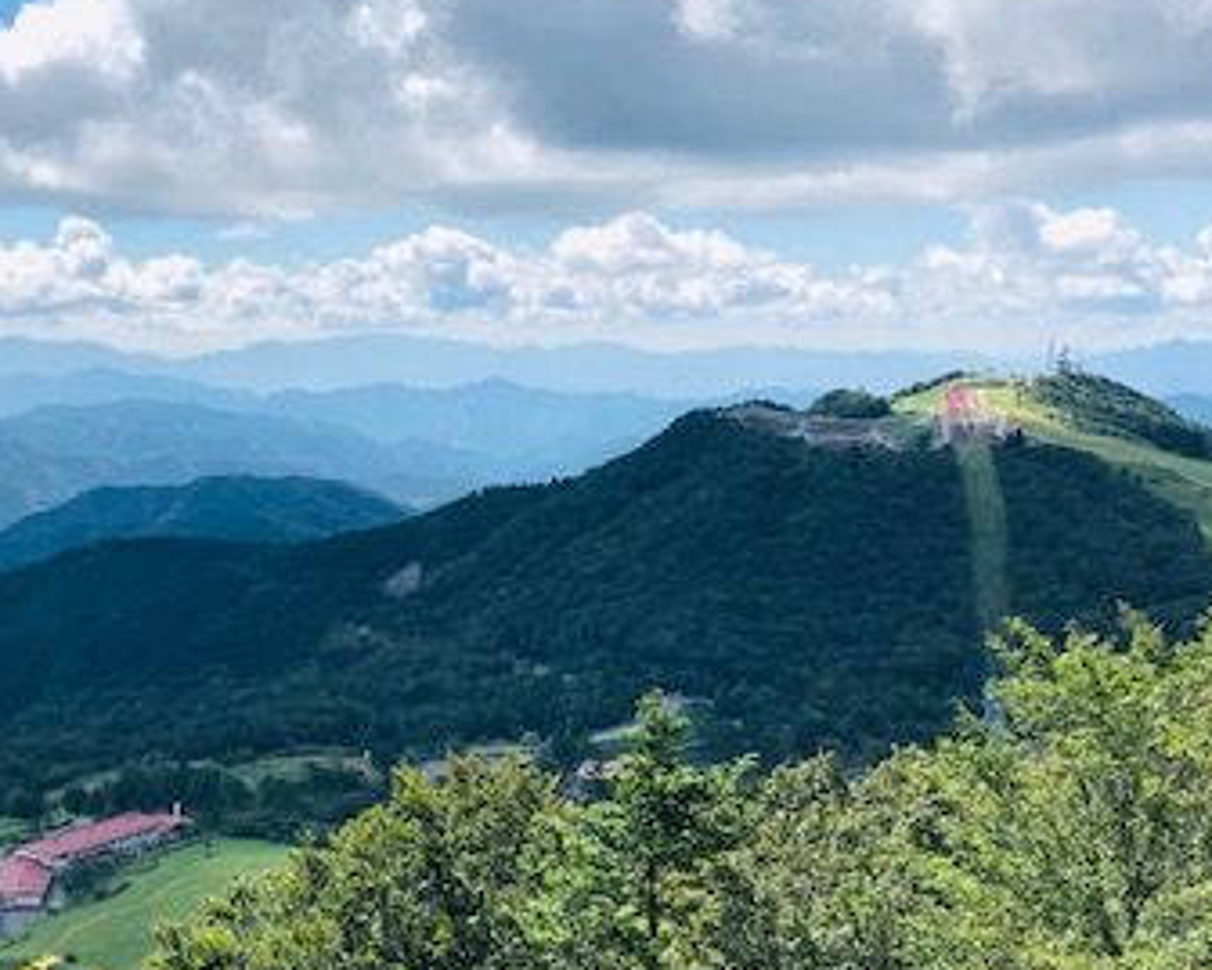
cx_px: 372
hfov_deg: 35.5
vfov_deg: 29.2
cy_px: 494
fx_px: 1866
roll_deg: -0.3
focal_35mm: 52
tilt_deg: -5.0
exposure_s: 1/1845
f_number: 1.8
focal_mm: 3.99
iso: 20
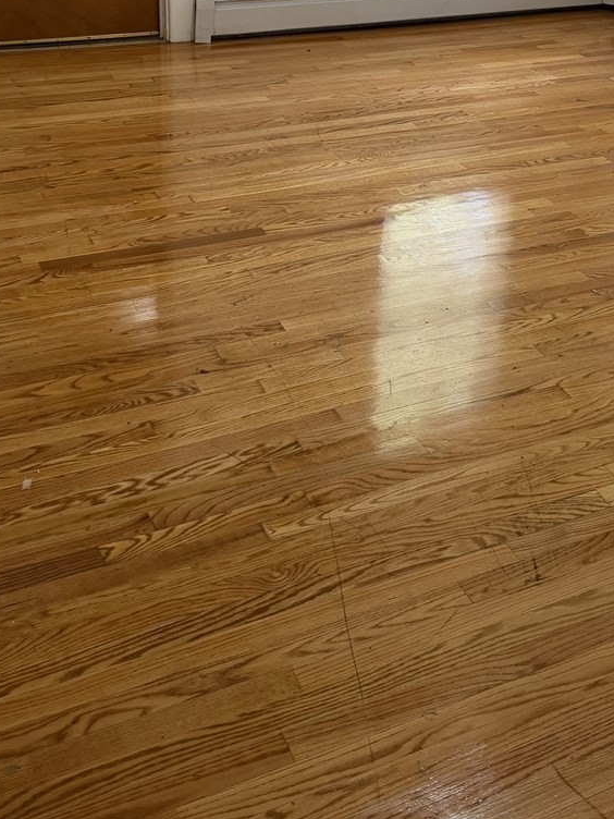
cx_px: 458
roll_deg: -3.9
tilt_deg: -19.1
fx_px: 1159
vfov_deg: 36.9
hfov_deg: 29.2
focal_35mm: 49
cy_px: 115
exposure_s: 1/60
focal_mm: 6.76
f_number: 1.78
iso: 200
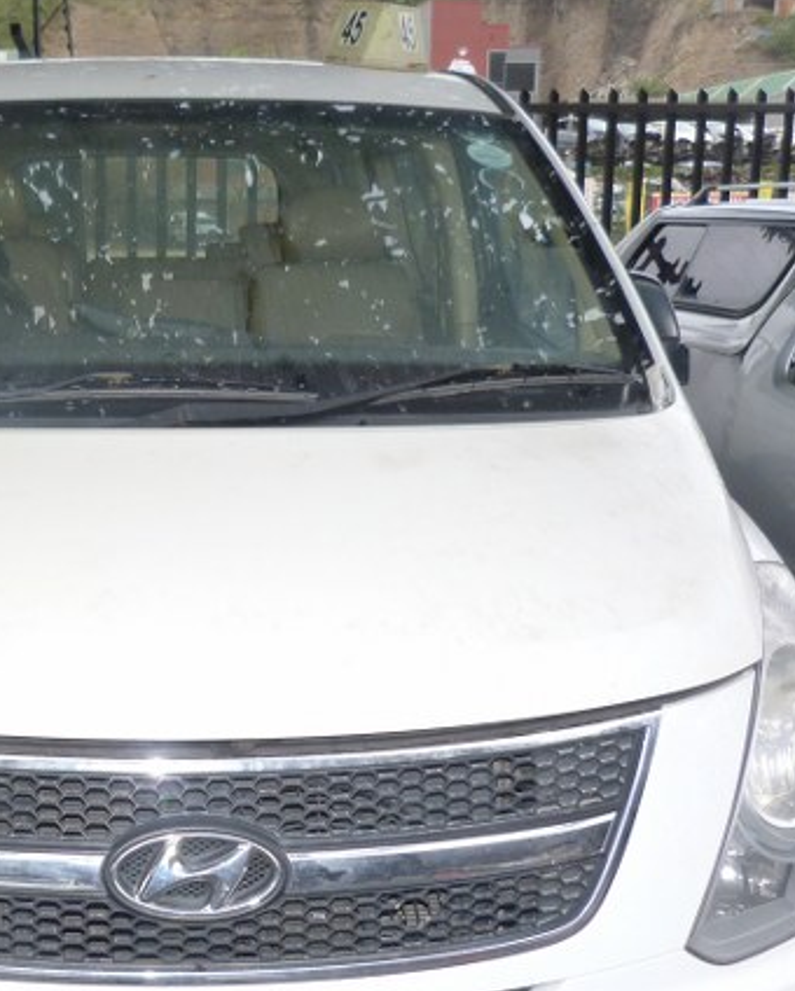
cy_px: 645
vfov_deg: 39.9
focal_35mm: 46
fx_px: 1351
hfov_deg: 32.0
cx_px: 173
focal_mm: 4.5
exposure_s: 1/125
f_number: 2.8
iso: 125
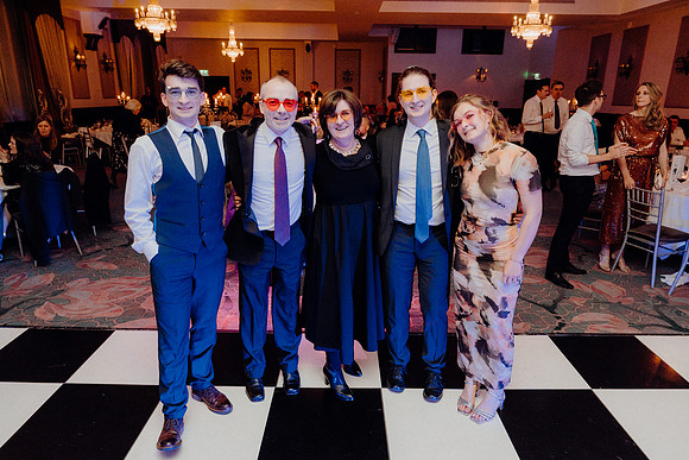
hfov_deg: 73.7
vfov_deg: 53.2
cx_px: 344
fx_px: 459
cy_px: 230
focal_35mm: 24
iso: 2500
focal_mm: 24
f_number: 3.5
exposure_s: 1/160
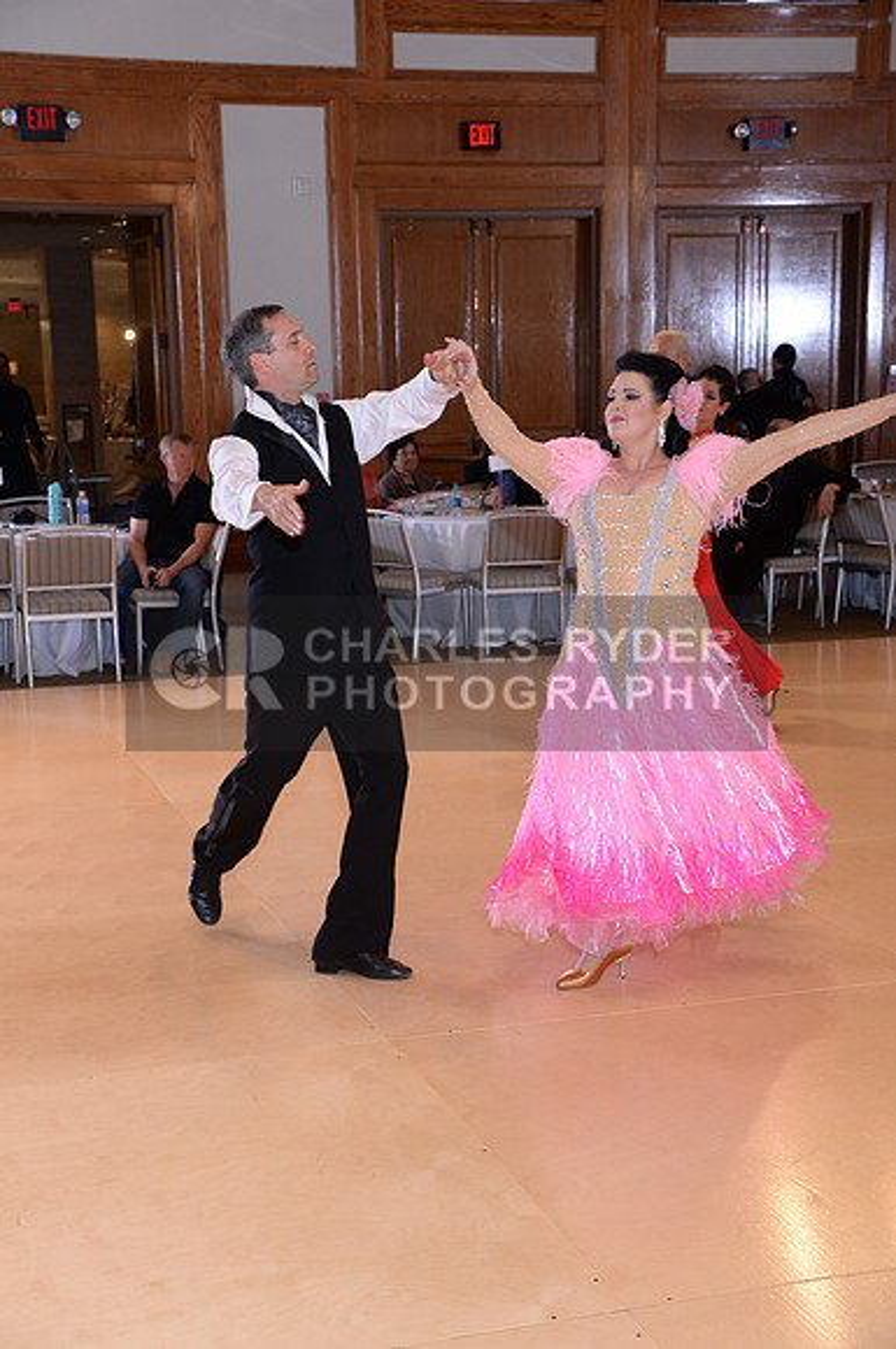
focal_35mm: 55
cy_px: 674
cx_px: 448
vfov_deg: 36.3
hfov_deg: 24.5
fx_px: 2059
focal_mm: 55
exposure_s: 1/200
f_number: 5.6
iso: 1250
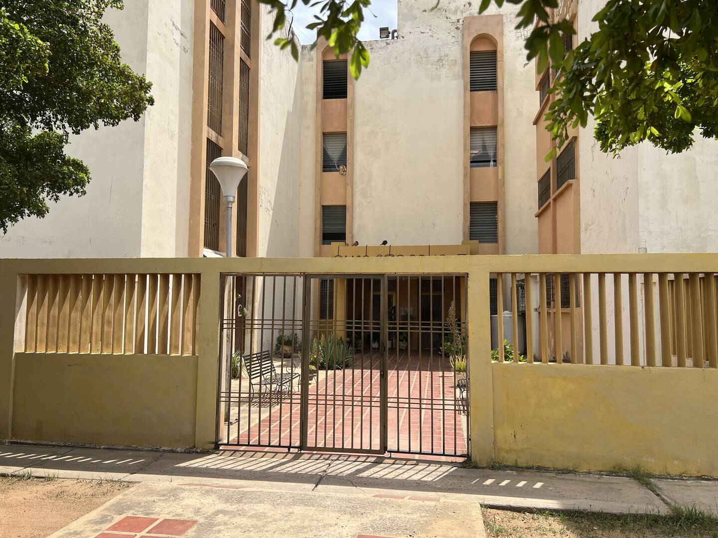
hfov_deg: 67.3
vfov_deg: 53.1
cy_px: 269
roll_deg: -0.5
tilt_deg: +3.4
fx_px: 539
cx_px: 359
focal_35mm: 26
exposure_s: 1/3356
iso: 50
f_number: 1.5
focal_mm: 5.7
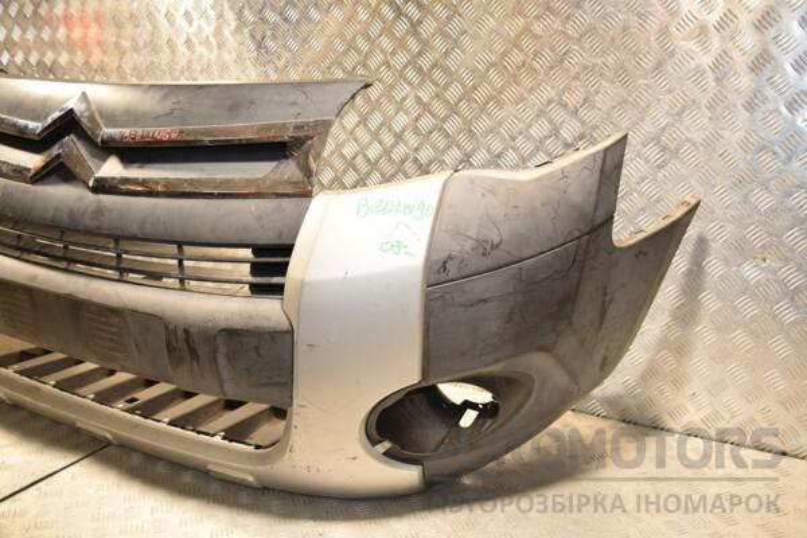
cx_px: 404
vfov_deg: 40.0
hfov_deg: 57.2
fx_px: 740
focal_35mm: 33
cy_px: 269
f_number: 5
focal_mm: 22
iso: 800
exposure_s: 1/200
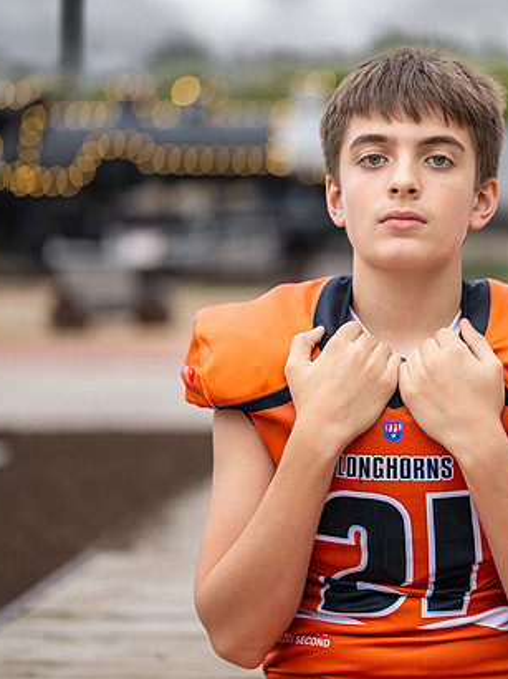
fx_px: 1724
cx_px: 443
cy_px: 337
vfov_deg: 22.3
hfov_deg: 16.6
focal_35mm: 88
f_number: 1.2
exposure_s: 1/1000
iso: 320
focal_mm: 50
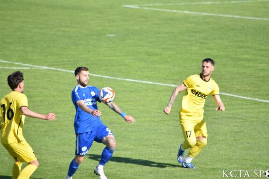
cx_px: 140
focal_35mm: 494
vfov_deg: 2.8
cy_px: 82
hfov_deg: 4.2
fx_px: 3692
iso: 400
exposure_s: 1/1000
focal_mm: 300
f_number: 5.6
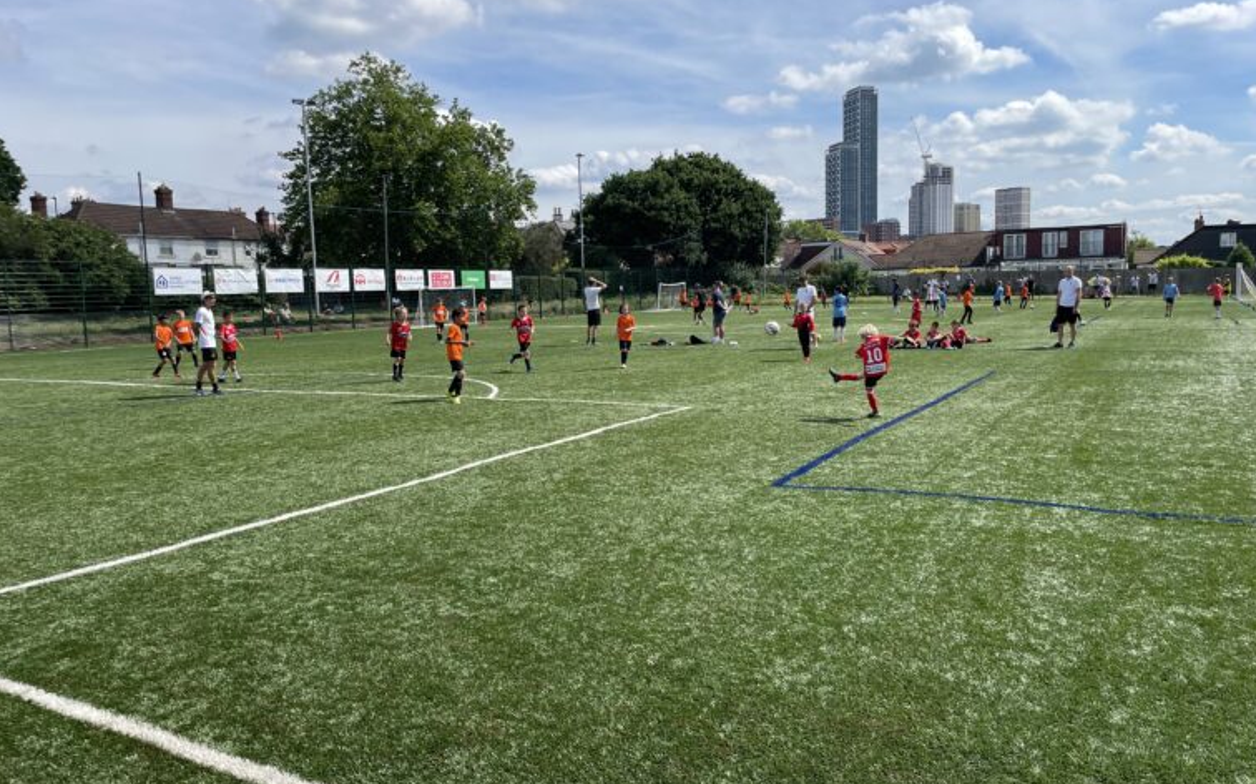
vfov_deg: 44.5
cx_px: 631
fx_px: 958
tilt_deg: -6.3
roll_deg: +2.5
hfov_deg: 66.5
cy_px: 390
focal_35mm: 28
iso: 32
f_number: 1.6
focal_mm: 4.2
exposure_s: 1/4000
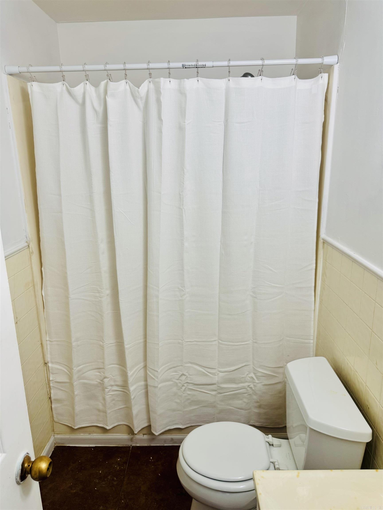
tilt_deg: -14.2
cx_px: 192
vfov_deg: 71.6
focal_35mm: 24
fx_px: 354
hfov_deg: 56.8
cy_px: 255
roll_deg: +0.6
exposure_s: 1/120
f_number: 1.78
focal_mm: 6.76
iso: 125
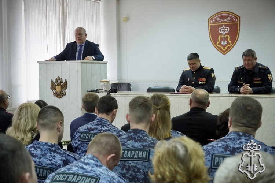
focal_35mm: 66
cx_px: 138
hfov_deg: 30.5
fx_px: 504
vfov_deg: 20.6
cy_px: 92
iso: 4000
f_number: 5
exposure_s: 1/160
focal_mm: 44
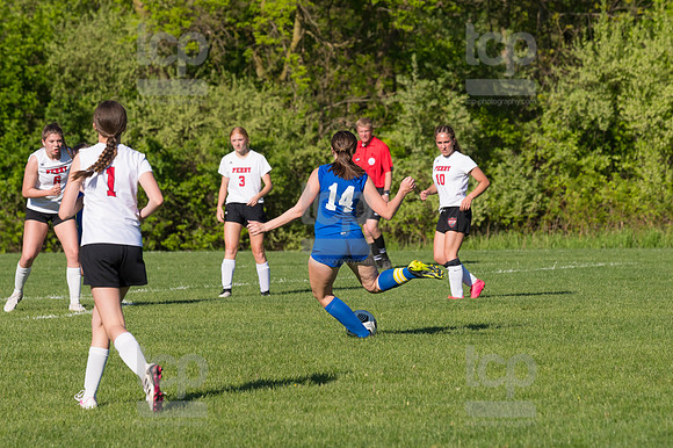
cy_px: 224
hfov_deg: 7.2
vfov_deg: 4.8
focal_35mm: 285
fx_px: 5325
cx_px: 336
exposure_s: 1/1600
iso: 250
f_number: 5.6
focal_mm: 190
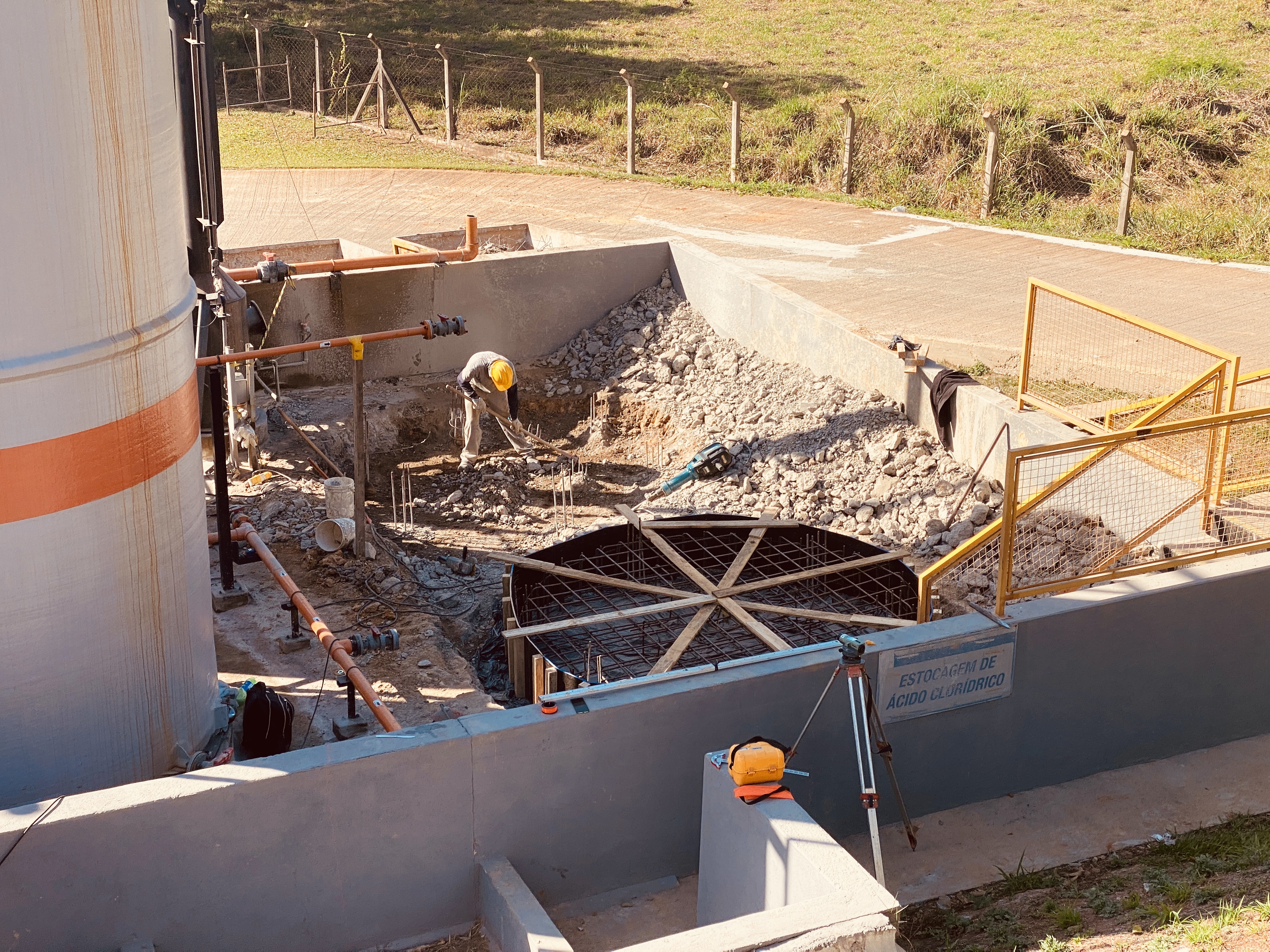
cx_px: 635
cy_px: 476
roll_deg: -0.6
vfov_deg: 28.0
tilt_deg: -18.1
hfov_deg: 36.8
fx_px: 1908
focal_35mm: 52
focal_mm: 6
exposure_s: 1/773
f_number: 2
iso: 20
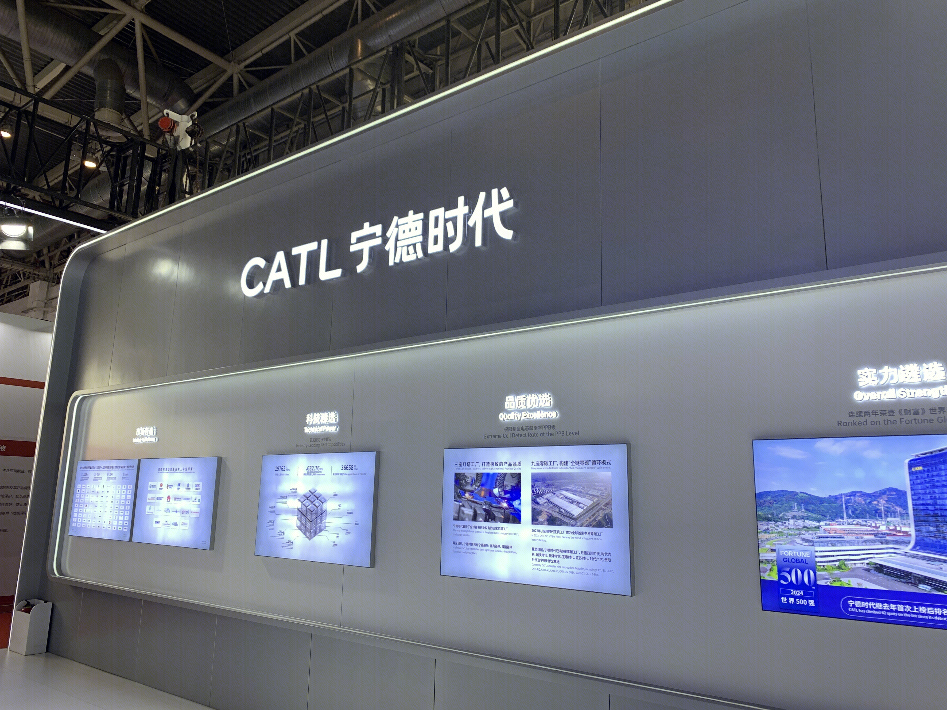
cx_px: 474
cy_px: 355
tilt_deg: +11.4
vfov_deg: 53.1
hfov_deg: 67.3
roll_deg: -1.4
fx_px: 711
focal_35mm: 26
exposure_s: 1/232
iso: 25
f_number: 1.8
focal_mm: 4.25
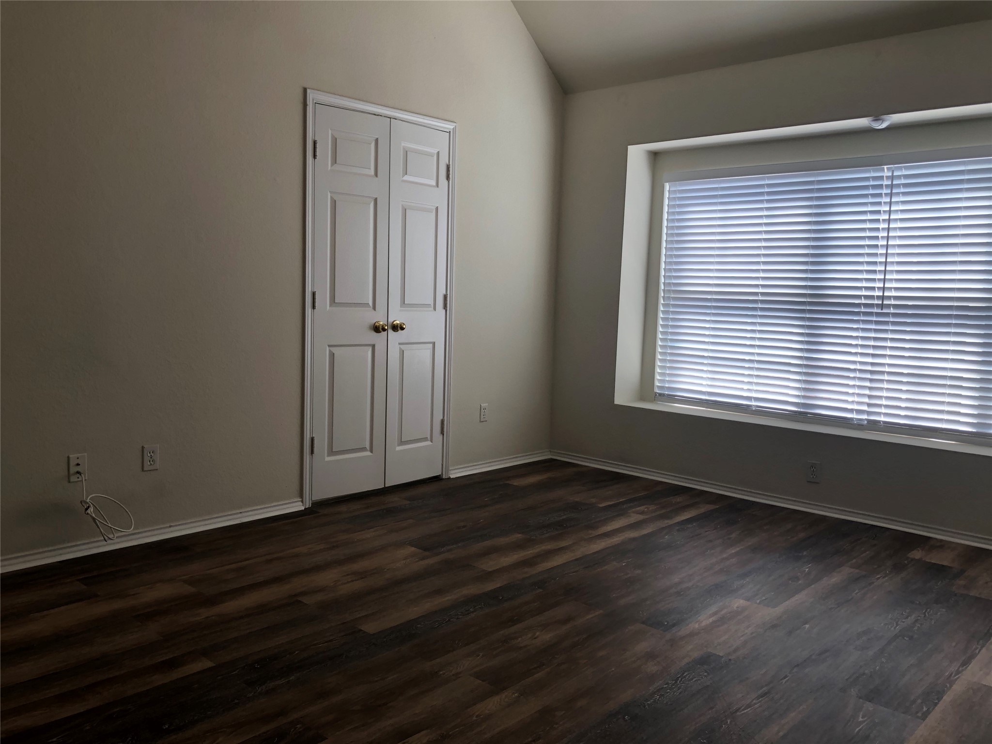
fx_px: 802
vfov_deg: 49.7
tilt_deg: -5.4
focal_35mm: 28
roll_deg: -1.8
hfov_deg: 63.4
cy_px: 372
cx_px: 496
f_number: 1.8
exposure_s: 1/120
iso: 50
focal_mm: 3.99
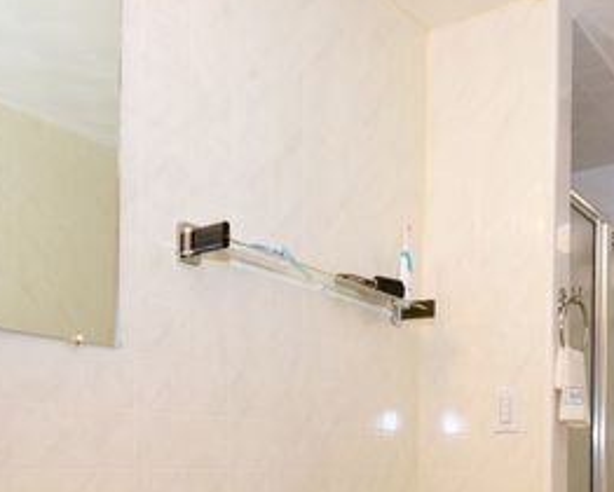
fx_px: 720
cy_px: 472
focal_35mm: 40
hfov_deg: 45.1
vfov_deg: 34.9
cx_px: 434
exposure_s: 1/60
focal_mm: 11.5
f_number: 6.3
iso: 640
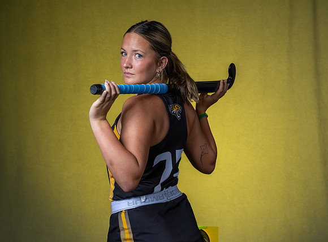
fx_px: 812
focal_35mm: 86
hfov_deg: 22.8
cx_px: 169
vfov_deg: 17.0
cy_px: 121
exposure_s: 1/200
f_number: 7.1
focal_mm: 70
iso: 100
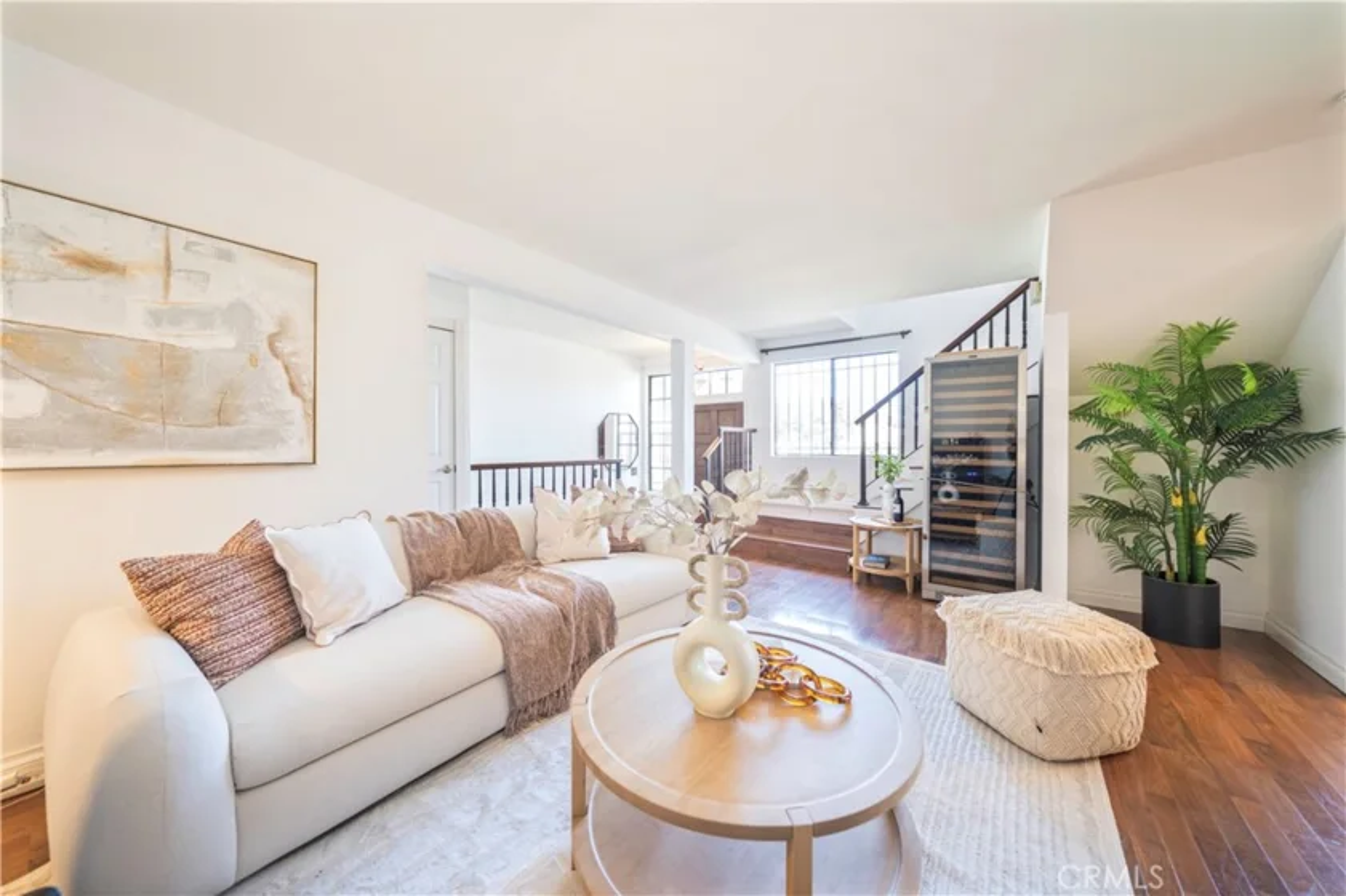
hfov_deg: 112.6
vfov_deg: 90.0
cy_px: 448
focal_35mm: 12
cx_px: 673
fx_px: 448
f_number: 4
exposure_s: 1/125
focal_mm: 12
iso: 1250
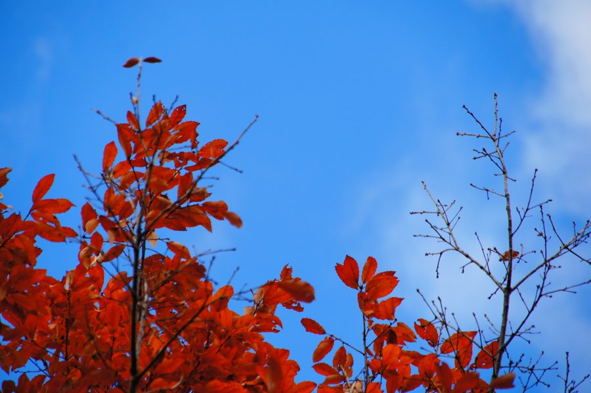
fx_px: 4920
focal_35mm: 300
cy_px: 196
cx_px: 296
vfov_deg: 4.6
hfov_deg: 6.9
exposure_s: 1/400
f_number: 7.1
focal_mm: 200
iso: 200
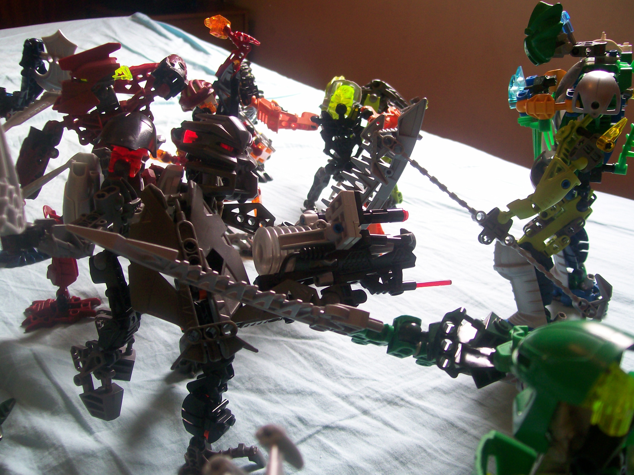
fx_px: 659
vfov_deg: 39.7
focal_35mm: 36
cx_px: 317
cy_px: 238
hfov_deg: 51.4
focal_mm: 6
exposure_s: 1/52.6
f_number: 2.7
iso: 80
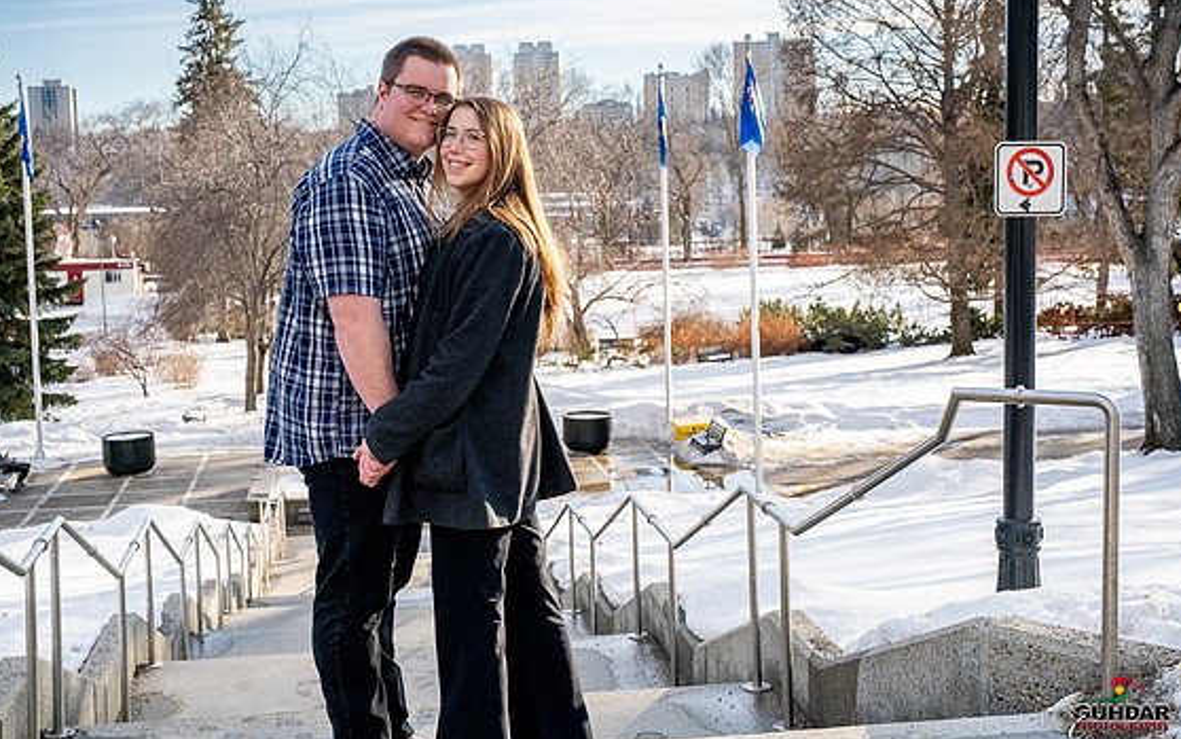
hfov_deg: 38.2
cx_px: 574
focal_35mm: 53
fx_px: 1706
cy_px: 342
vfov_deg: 24.4
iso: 4000
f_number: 7.1
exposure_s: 1/6400
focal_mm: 50
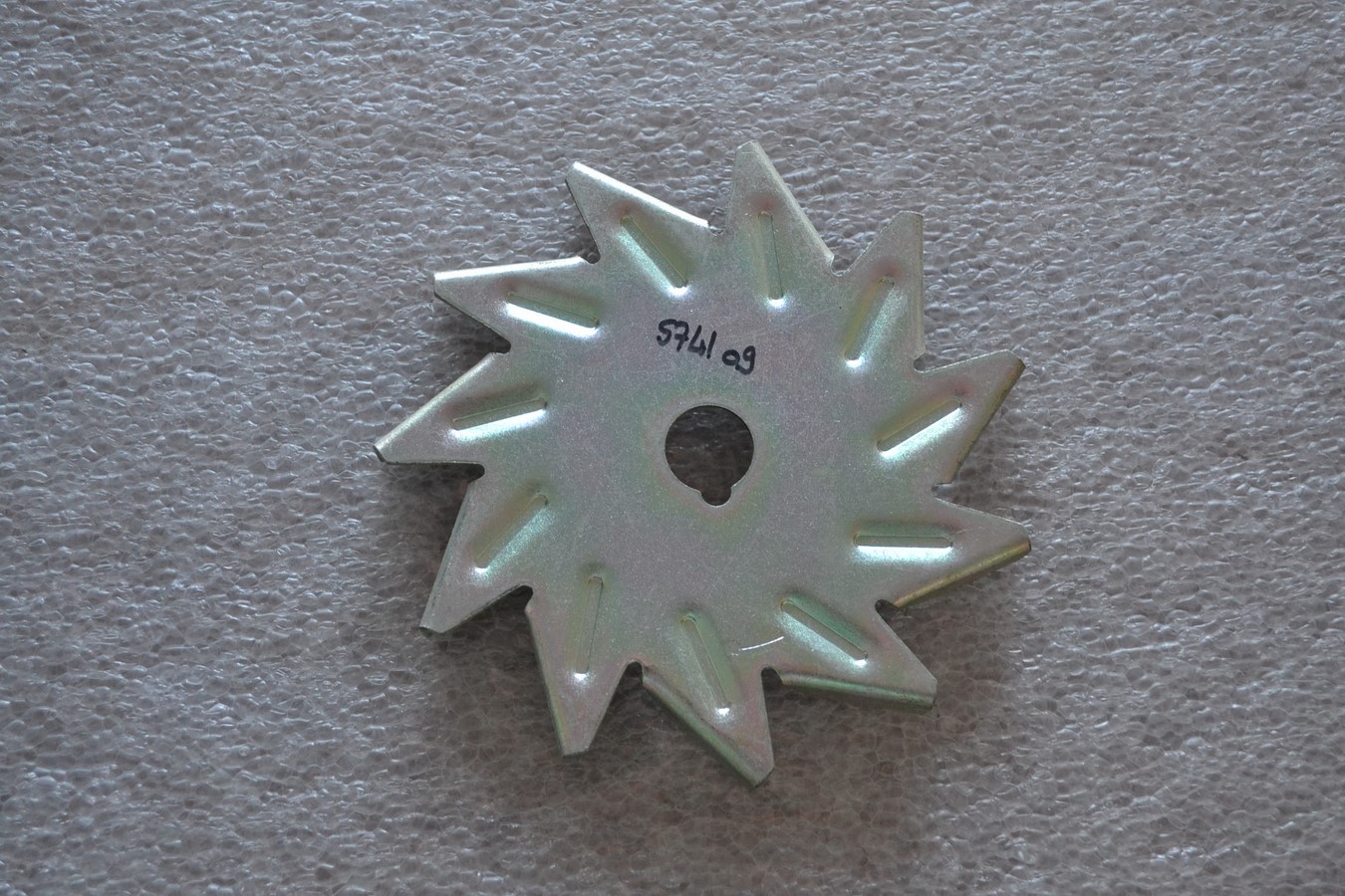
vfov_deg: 26.5
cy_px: 448
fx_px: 1905
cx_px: 672
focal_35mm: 51
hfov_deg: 38.9
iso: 1400
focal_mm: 34
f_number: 5
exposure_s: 1/60
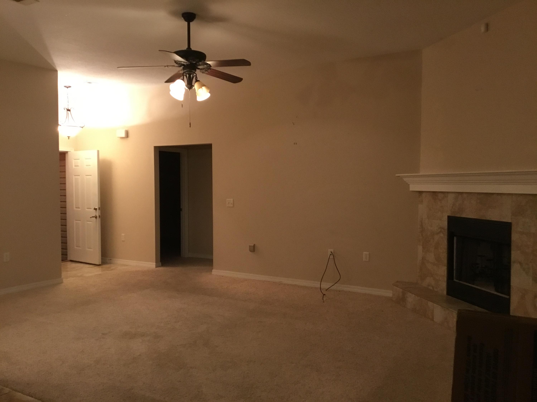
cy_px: 201
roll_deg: +1.1
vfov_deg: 45.4
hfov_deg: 58.4
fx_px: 481
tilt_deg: -1.8
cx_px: 268
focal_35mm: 31
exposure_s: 1/17
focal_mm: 3.3
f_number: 2.4
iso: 200
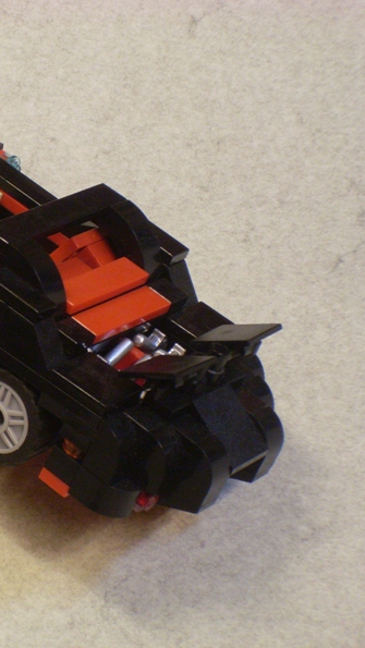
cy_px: 322
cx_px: -70
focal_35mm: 167
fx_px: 2871
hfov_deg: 7.2
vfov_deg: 12.9
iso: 200
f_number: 5.6
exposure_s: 1/6
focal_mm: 18.9
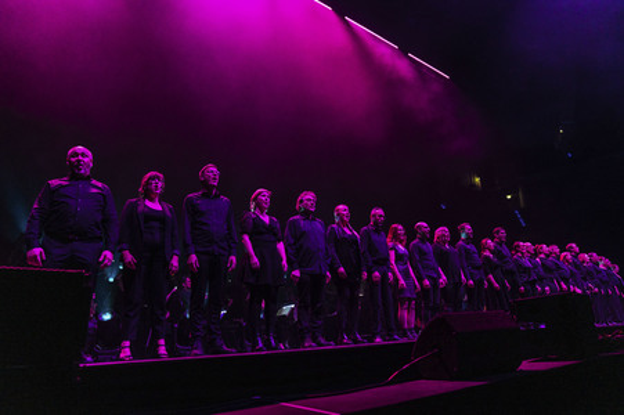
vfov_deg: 53.1
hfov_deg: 73.8
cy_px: 208
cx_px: 312
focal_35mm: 24
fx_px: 416
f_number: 3.2
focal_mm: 24
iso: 2500
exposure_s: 1/320
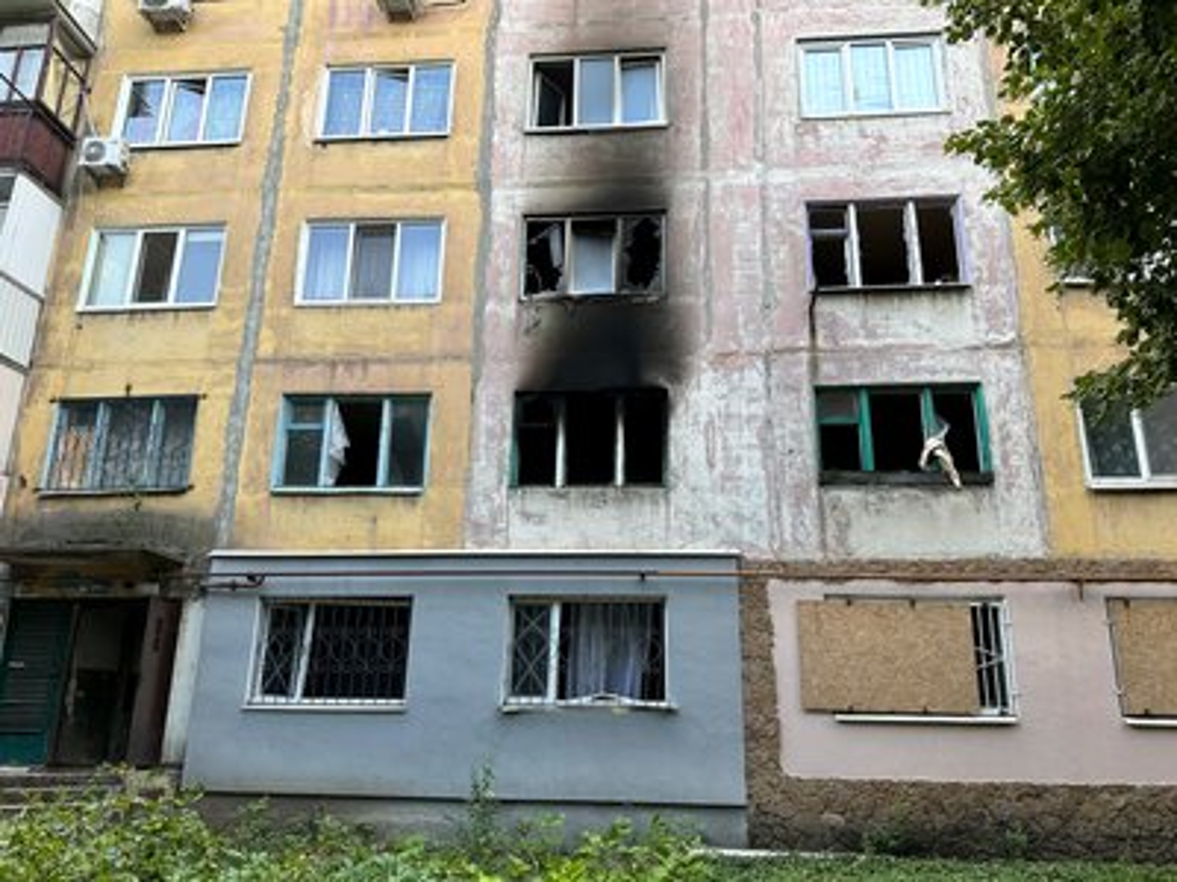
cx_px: 588
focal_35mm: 24
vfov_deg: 56.8
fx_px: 816
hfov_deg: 71.6
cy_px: 441
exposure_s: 1/574
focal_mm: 6.86
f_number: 1.78
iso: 80
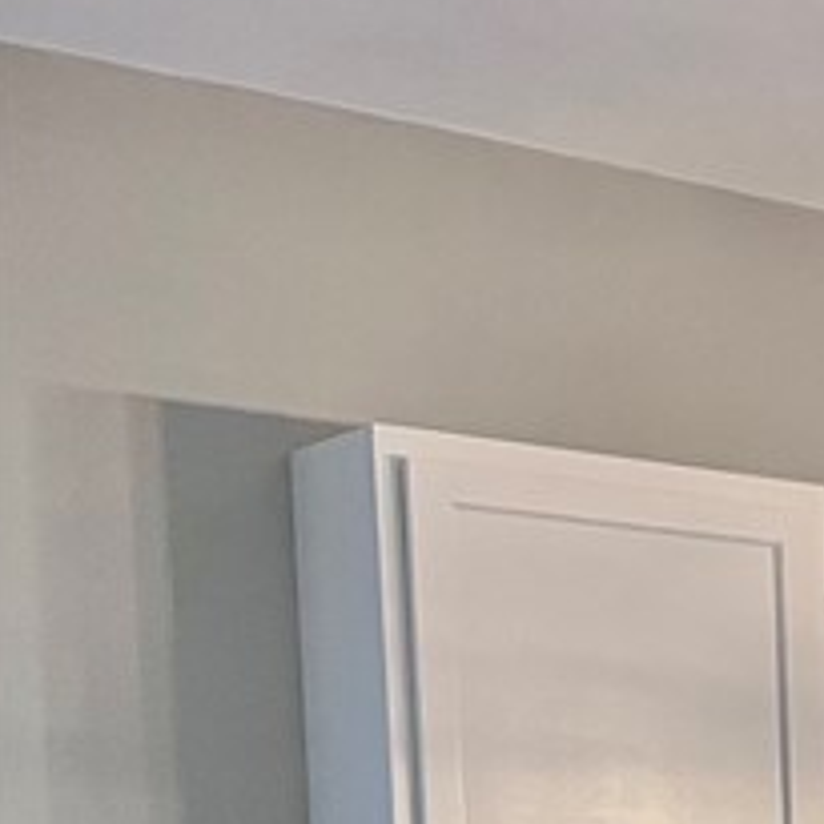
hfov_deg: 11.9
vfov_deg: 14.1
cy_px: 1286
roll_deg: +0.1
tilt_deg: -6.2
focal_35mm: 115
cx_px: 2046
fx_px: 3097
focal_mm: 5.7
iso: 125
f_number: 1.5
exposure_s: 1/60
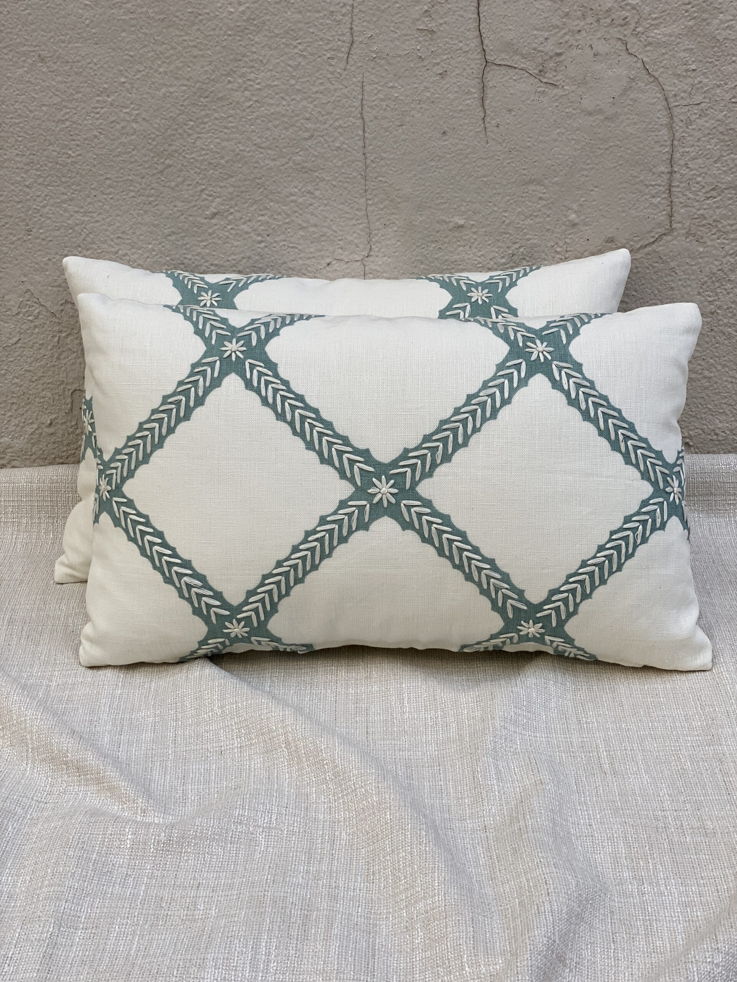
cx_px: 368
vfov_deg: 36.8
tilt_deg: -25.1
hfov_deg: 28.0
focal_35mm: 52
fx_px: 1476
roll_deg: +1.6
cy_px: 491
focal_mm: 6
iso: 20
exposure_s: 1/266
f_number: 2
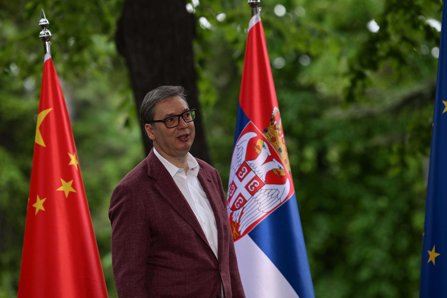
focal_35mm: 236
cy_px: 171
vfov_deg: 5.8
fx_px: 2930
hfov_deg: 8.7
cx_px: 189
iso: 400
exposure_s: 1/400
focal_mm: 200
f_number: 4
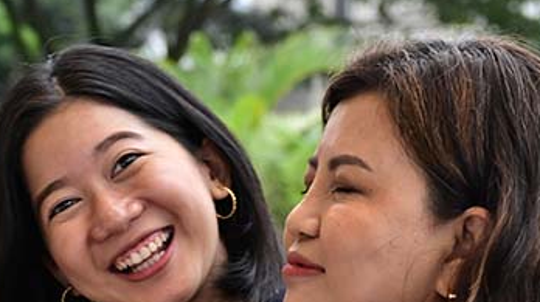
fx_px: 1946
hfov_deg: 15.5
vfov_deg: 8.7
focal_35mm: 136
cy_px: 437
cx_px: -20
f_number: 4.5
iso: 1600
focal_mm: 47
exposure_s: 1/200
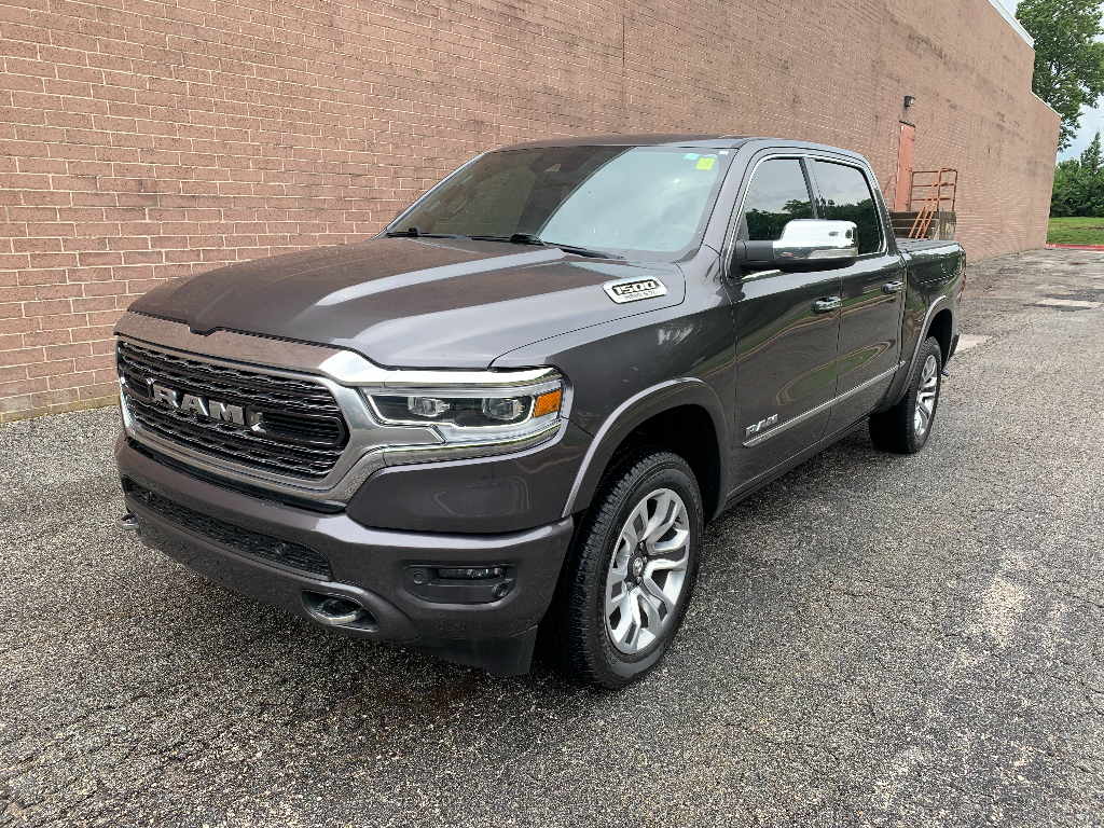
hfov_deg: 67.3
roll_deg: +0.8
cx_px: 552
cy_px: 414
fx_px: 829
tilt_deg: -11.7
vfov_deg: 53.1
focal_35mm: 26
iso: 25
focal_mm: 4.25
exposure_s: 1/478
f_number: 1.8
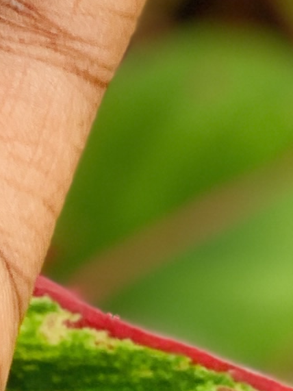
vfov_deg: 5.2
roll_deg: -1.3
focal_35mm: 367
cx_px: -474
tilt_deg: -26.7
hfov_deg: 4.0
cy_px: -532
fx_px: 4143
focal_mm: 6
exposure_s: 1/122
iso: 20
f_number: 2.4
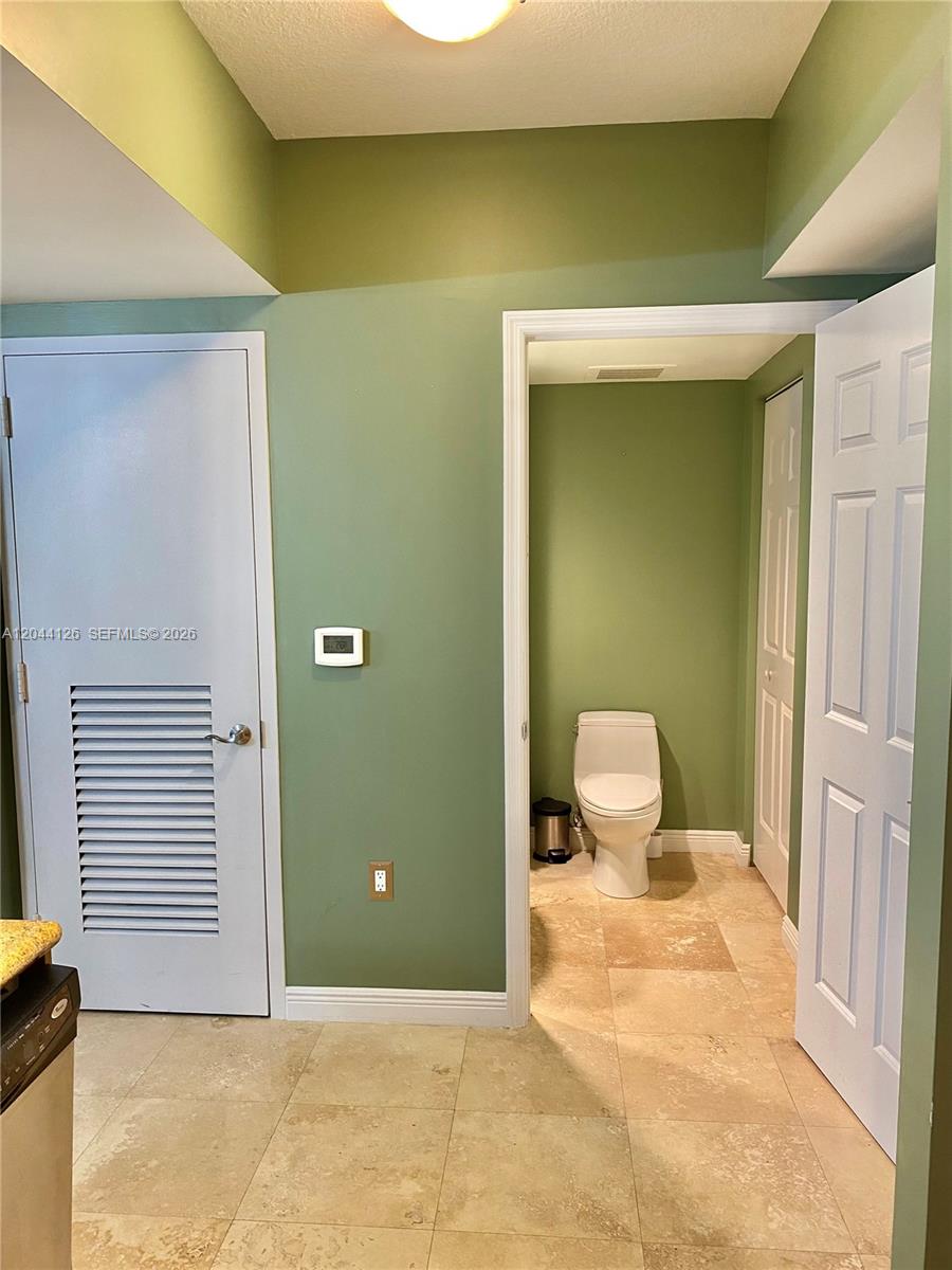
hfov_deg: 53.1
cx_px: 476
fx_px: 953
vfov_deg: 67.3
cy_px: 635
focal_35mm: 26
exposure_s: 1/60
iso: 200
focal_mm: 4.25
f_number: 1.8
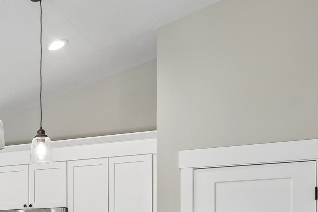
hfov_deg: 25.4
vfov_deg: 18.1
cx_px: -68
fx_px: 627
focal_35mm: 71
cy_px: 262
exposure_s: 1/15
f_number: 6.3
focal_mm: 18
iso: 320
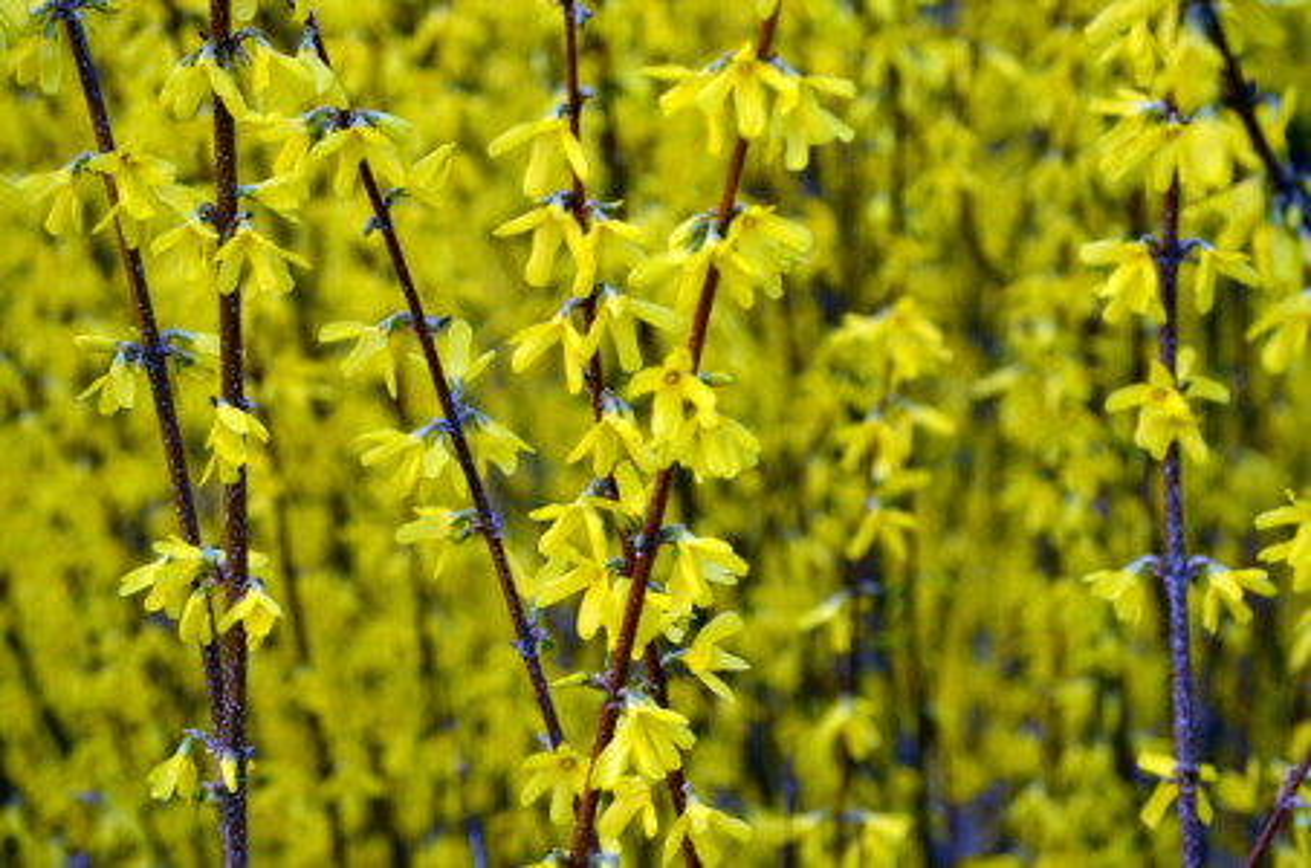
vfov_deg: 6.8
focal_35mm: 202
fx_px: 7359
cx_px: 656
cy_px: 434
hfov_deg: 10.2
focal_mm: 135
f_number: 7.1
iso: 800
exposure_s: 1/40
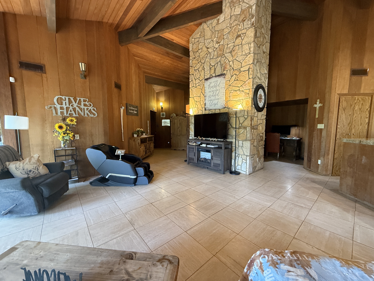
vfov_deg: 85.7
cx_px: 187
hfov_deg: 102.1
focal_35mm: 14
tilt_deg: -5.1
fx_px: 151
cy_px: 140
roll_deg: -0.6
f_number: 2.2
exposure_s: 1/60
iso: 500
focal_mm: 2.22
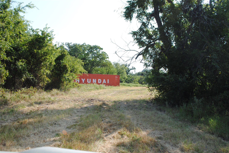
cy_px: 76
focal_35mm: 33
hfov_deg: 57.2
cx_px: 114
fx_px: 210
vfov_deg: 40.1
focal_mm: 22
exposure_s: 1/200
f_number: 6.3
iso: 100
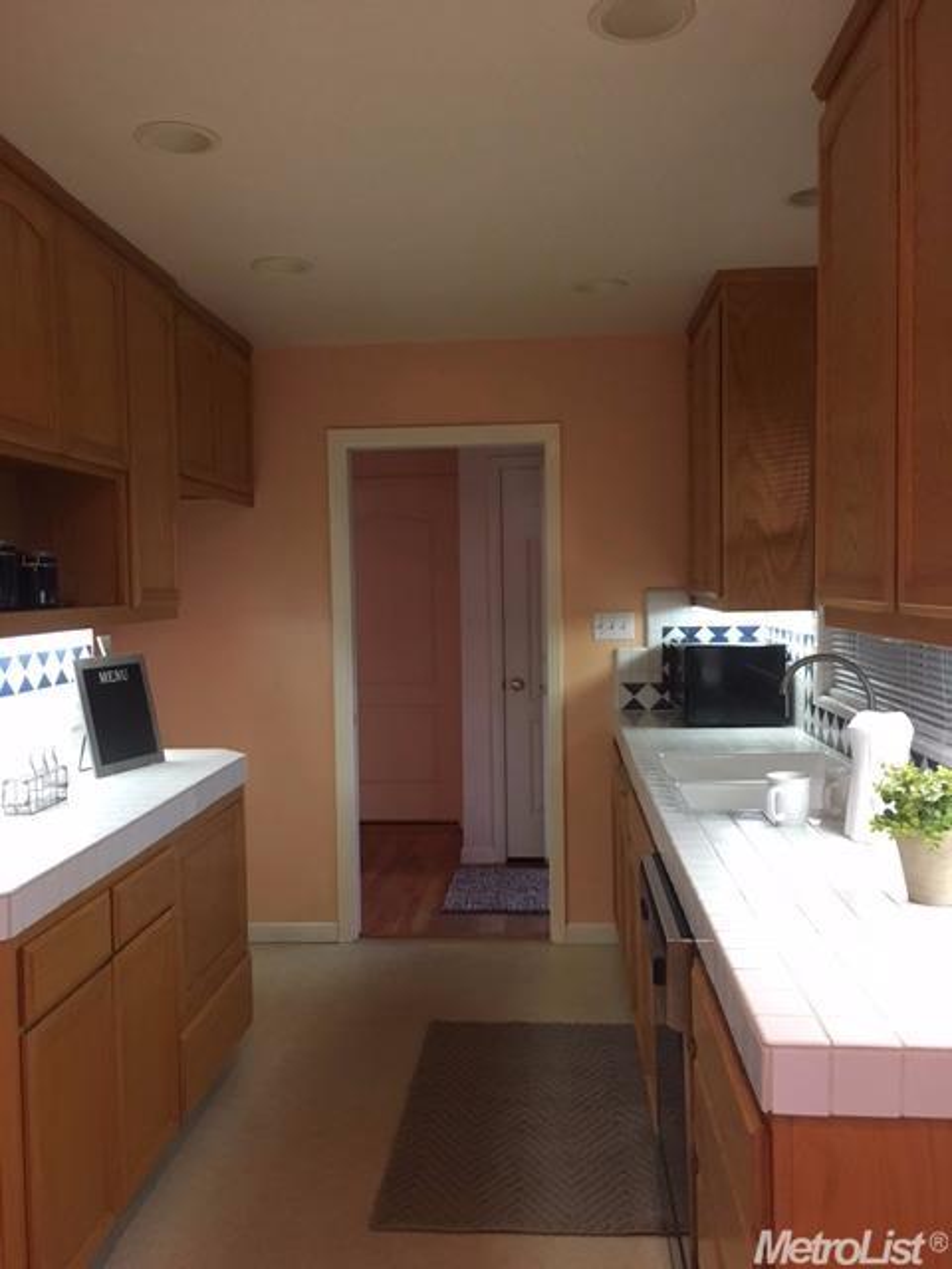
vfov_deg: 61.7
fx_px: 1063
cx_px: 476
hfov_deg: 48.2
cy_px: 634
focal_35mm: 29
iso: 200
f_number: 2.2
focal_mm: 4.15
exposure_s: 1/30
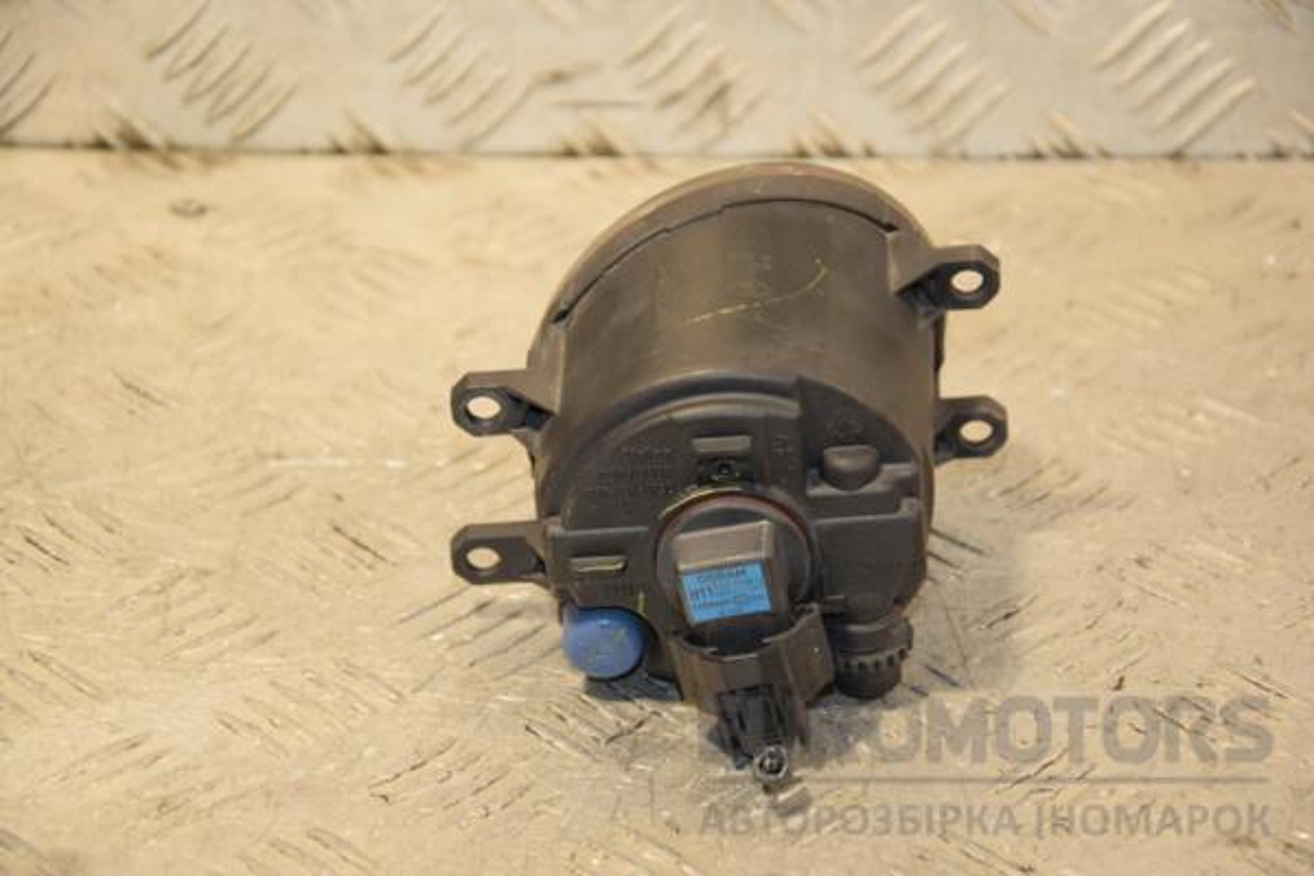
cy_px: 438
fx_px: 4380
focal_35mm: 120
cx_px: 657
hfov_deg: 17.1
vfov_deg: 11.4
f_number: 5.3
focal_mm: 80
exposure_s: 1/100
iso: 800
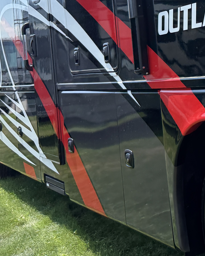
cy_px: -5
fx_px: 561
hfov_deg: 17.7
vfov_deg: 24.4
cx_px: 339
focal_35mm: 74
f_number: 1.78
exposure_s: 1/2000
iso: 100
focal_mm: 6.76
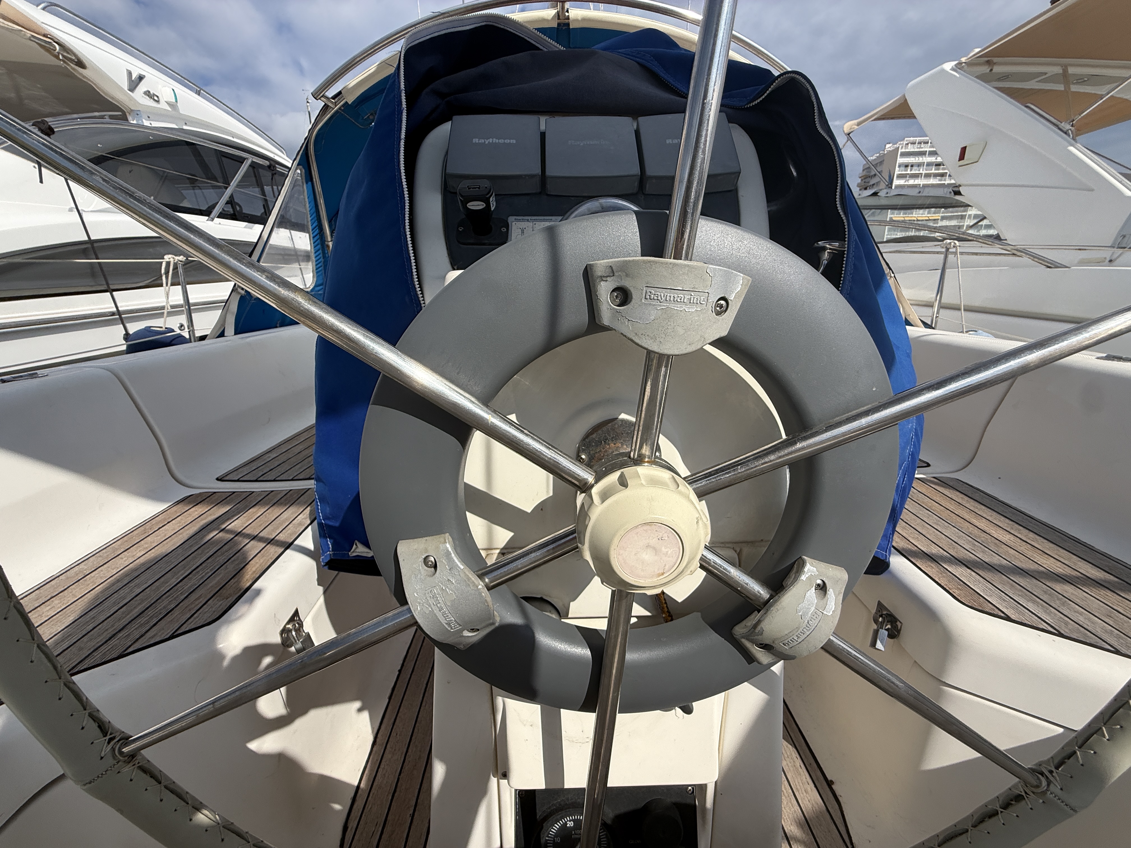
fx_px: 457
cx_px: 566
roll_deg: +0.0
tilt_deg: -15.2
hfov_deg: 102.1
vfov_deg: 85.7
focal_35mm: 14
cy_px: 424
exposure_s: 1/3460
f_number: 2.2
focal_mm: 2.22
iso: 50
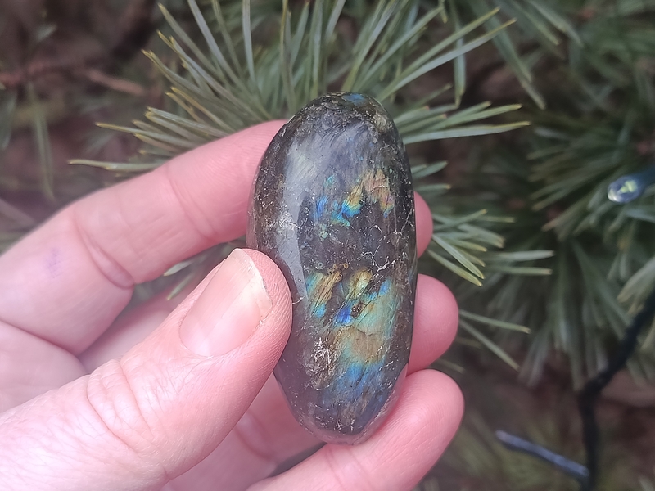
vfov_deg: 32.2
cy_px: 246
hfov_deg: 42.1
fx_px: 851
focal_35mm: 45
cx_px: 328
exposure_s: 1/100
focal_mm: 5.24
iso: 220
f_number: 1.7
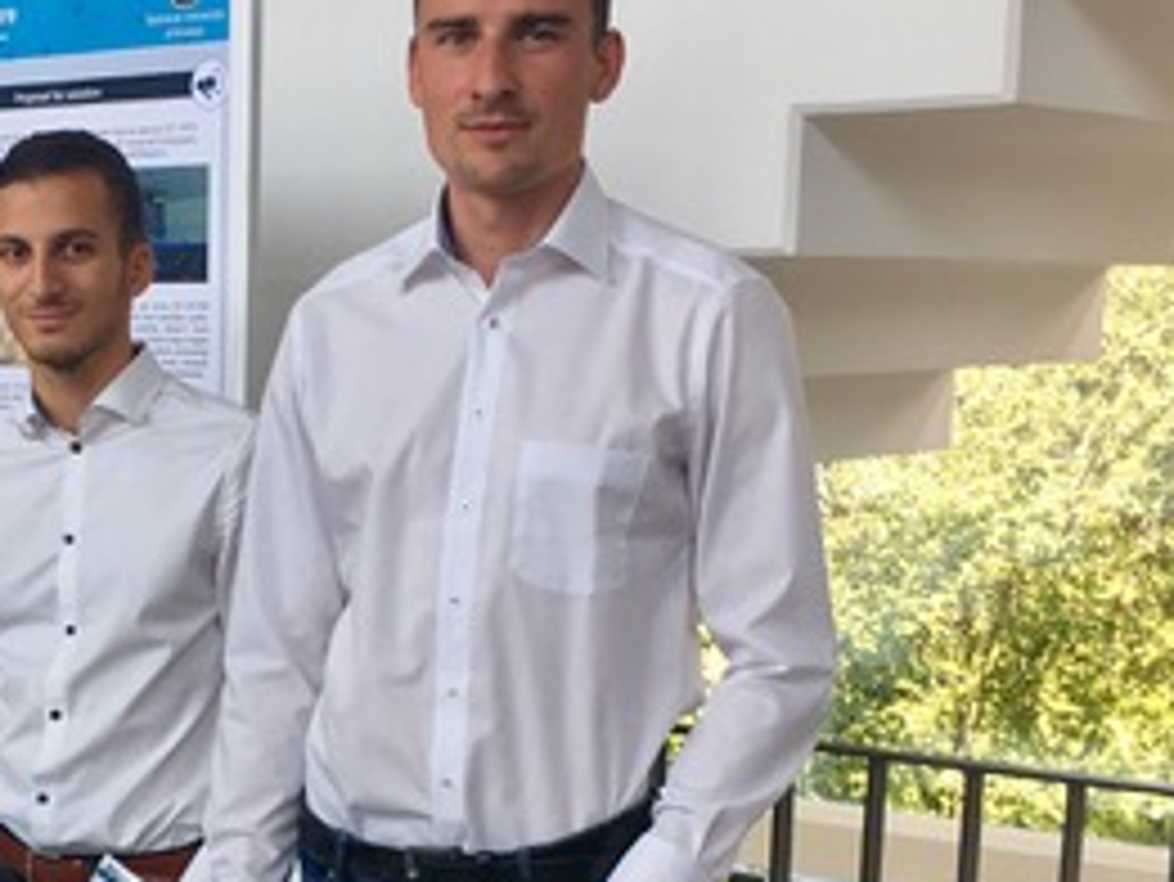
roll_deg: -0.1
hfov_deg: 26.5
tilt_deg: -11.7
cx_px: 121
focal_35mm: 71
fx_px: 2409
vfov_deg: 20.2
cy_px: 846
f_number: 2.2
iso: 25
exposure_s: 1/100
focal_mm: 4.15
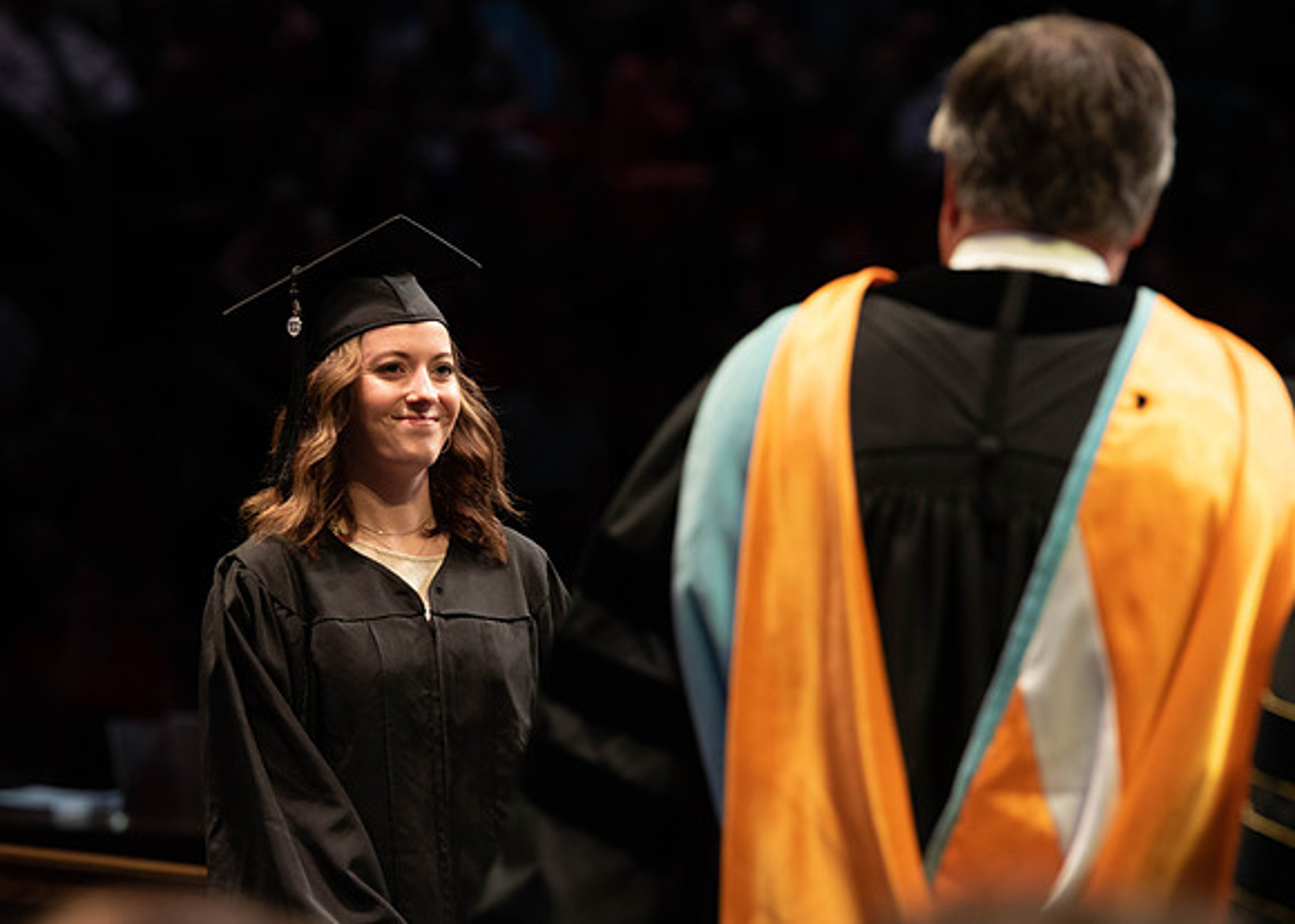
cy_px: 462
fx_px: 7699
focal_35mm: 209
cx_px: 602
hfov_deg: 9.6
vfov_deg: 6.9
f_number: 4.5
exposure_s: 1/320
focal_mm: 200
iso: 1600
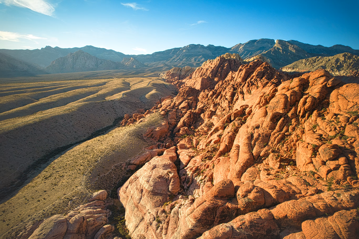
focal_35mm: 22
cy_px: 120
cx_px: 180
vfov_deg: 57.2
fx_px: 219
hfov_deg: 78.6
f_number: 2.8
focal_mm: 8.4
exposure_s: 1/1250
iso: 140
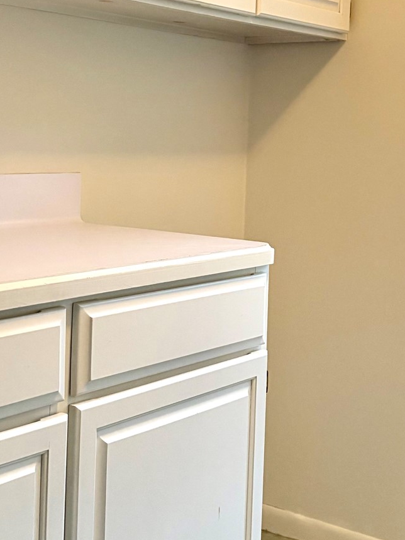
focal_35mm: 62
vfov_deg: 30.9
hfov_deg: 23.6
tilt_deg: -2.1
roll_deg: -0.9
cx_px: 208
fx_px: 967
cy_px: 174
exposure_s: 1/60
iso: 320
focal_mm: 5.96
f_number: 1.6
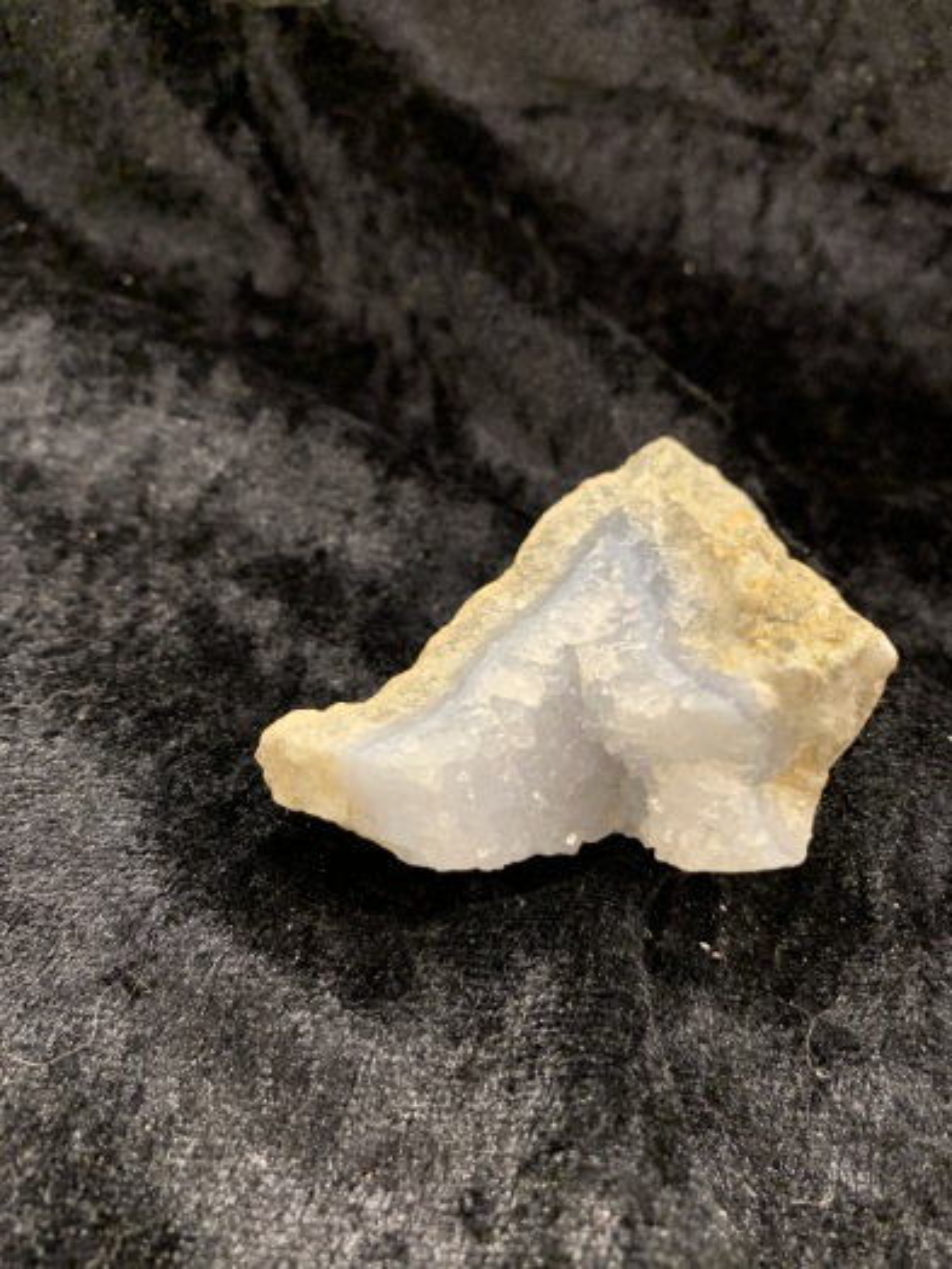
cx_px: 476
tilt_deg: -45.7
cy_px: 634
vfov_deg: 67.3
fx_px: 953
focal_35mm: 26
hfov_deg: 53.1
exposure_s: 1/33
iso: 320
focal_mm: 4.25
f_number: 1.8
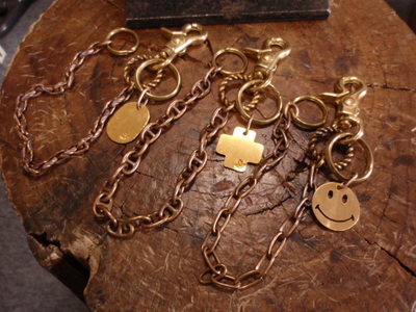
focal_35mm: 28
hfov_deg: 63.4
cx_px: 208
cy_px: 156
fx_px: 336
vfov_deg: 49.7
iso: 200
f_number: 3.2
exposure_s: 1/15
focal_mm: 5
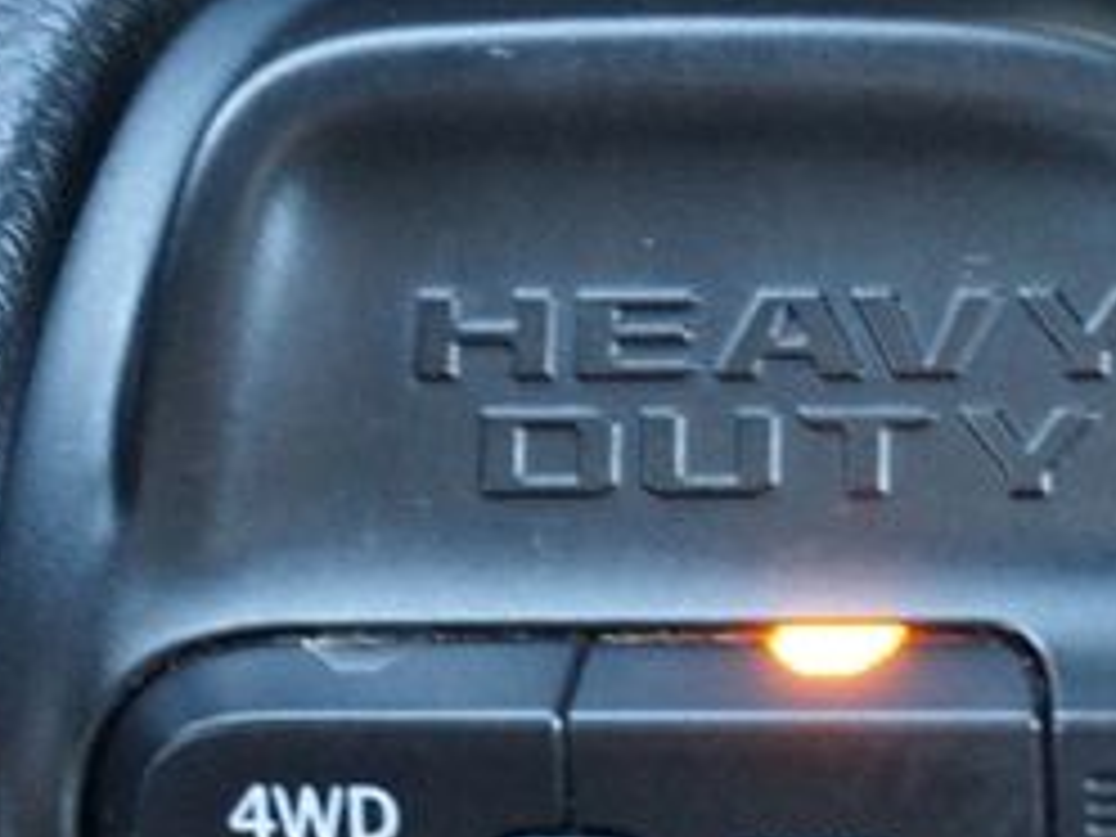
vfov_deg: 12.4
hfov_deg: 16.3
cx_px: 1008
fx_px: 3836
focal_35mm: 119
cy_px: 765
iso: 3200
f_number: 5
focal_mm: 32
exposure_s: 1/25
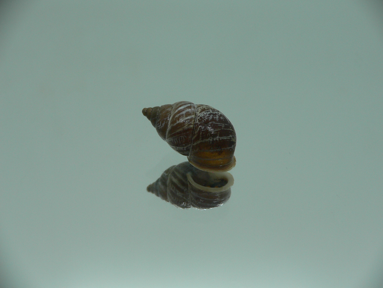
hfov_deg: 52.6
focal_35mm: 35
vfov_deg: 40.7
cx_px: 192
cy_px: 144
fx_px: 387
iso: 80
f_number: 2.8
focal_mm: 4.6
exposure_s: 1/60
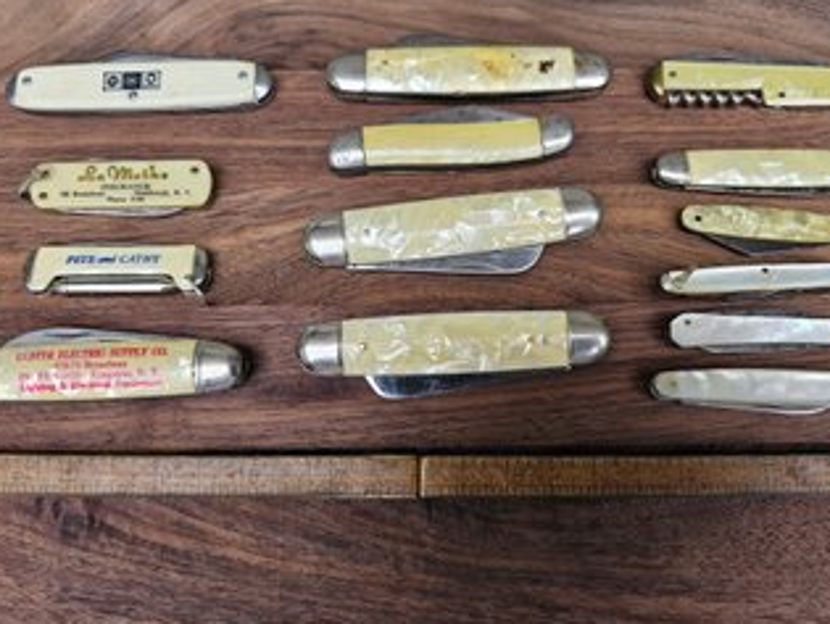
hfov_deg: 69.3
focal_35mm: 25
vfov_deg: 55.0
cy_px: 315
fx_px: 600
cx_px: 436
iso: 10
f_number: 1.7
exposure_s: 1/125
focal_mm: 6.3
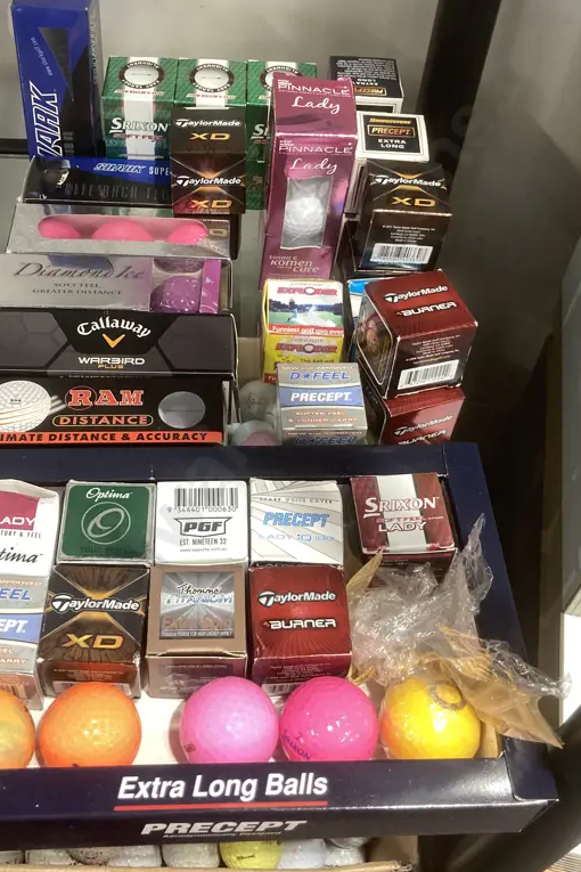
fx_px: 944
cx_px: 267
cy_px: 399
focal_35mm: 39
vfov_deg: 49.5
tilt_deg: -52.6
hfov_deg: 34.2
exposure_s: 1/50
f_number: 1.8
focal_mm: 3.99
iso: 160
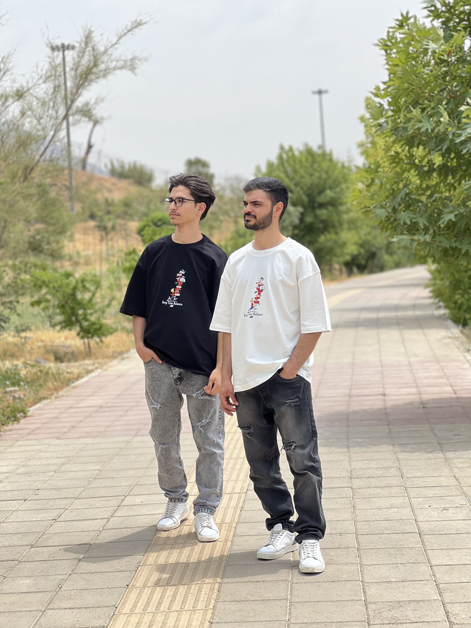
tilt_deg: -1.0
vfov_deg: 25.3
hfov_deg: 19.1
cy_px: 314
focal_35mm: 77
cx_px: 236
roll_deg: +3.7
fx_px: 1397
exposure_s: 1/475
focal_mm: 9
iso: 32
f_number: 2.8
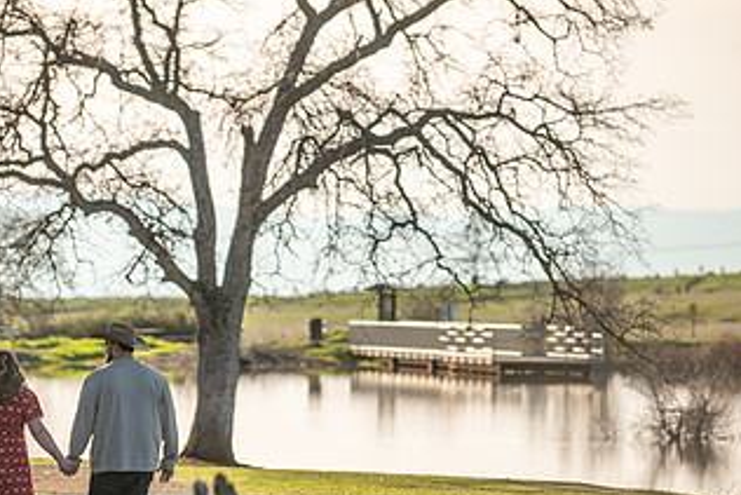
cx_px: 211
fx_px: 4160
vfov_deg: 6.8
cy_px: 248
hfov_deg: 10.2
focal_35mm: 202
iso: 50
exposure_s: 1/1600
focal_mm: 110
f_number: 2.8
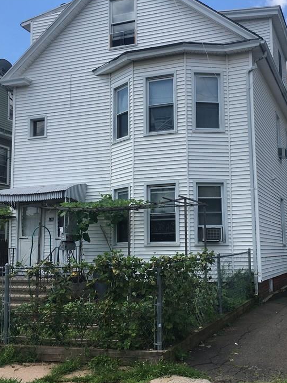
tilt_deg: +7.6
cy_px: 196
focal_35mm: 41
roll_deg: +1.2
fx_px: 453
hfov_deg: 34.8
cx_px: 191
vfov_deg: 45.8
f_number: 2.2
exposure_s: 1/1083
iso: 25
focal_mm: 4.15
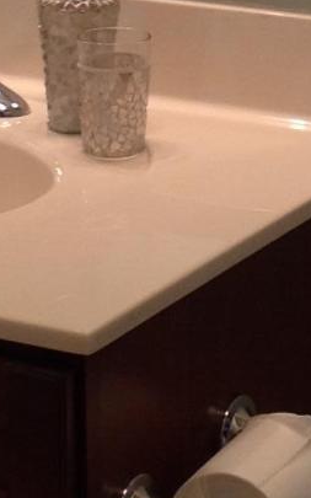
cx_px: 277
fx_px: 2483
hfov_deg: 7.2
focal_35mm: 183
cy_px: -191
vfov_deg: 11.1
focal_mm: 4.28
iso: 50
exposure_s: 1/17
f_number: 2.4
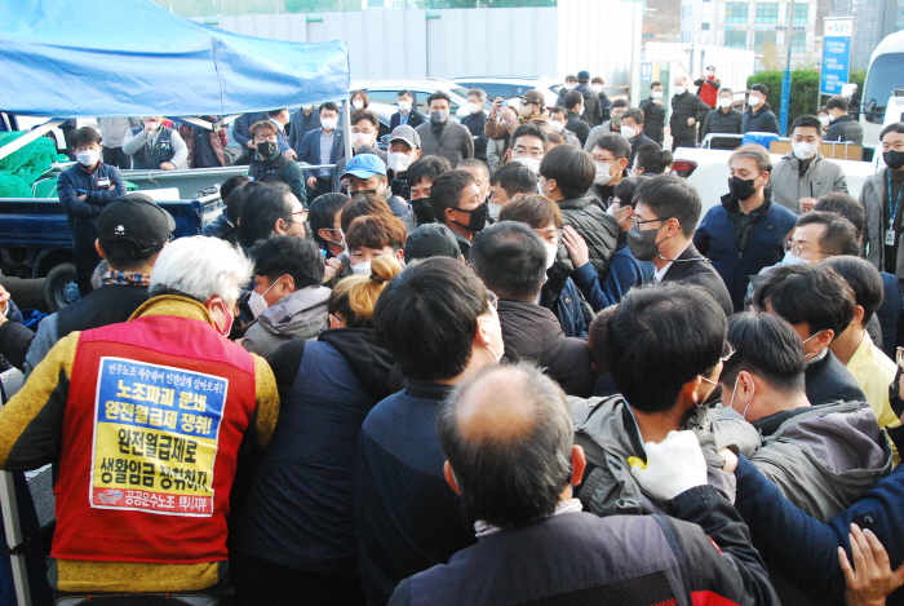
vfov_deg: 37.0
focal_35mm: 36
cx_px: 452
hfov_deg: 53.1
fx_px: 905
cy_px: 303
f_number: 6.3
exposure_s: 1/160
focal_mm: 24
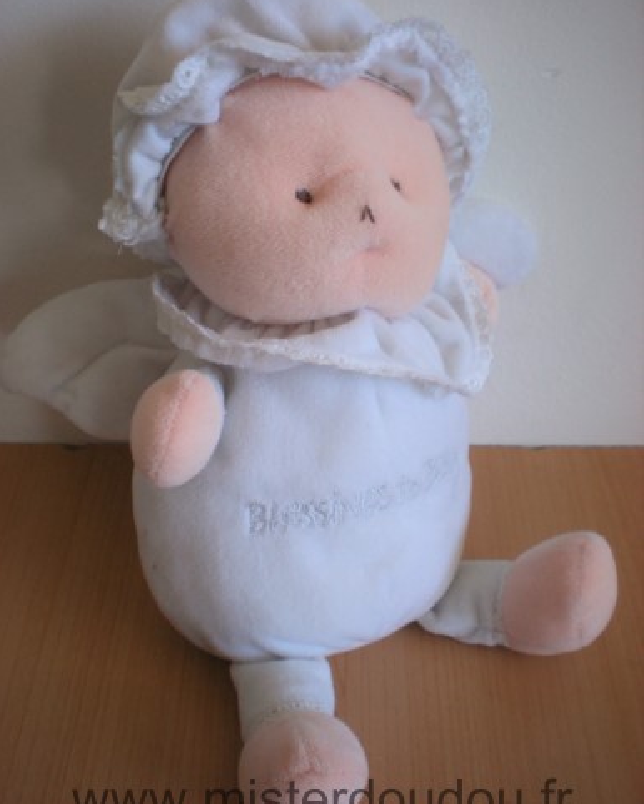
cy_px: 399
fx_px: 952
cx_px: 320
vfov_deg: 45.8
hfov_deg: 37.4
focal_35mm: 40
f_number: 3.1
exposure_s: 1/65.8
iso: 126
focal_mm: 6.3
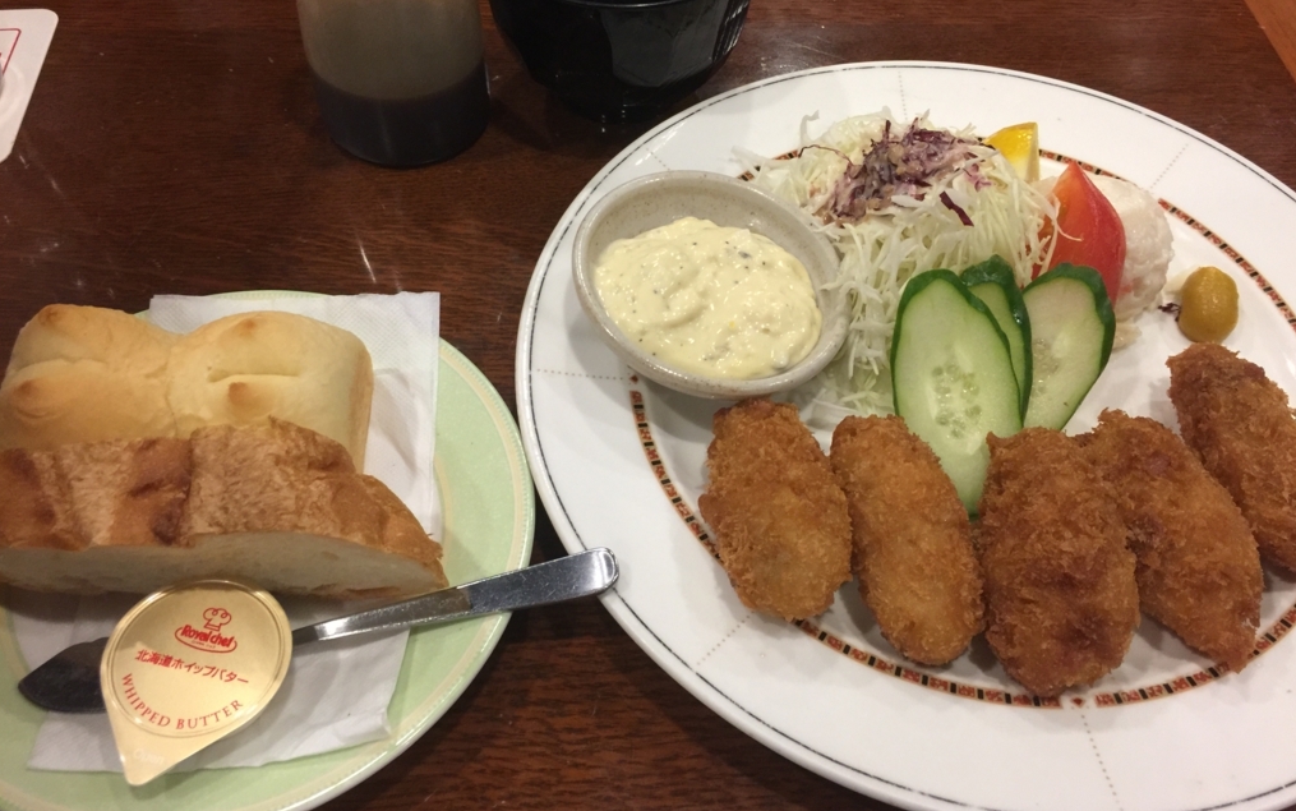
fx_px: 1095
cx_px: 650
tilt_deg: -51.3
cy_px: 393
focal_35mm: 31
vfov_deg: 40.6
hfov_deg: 61.2
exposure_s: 1/15
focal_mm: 4.15
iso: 100
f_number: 2.2
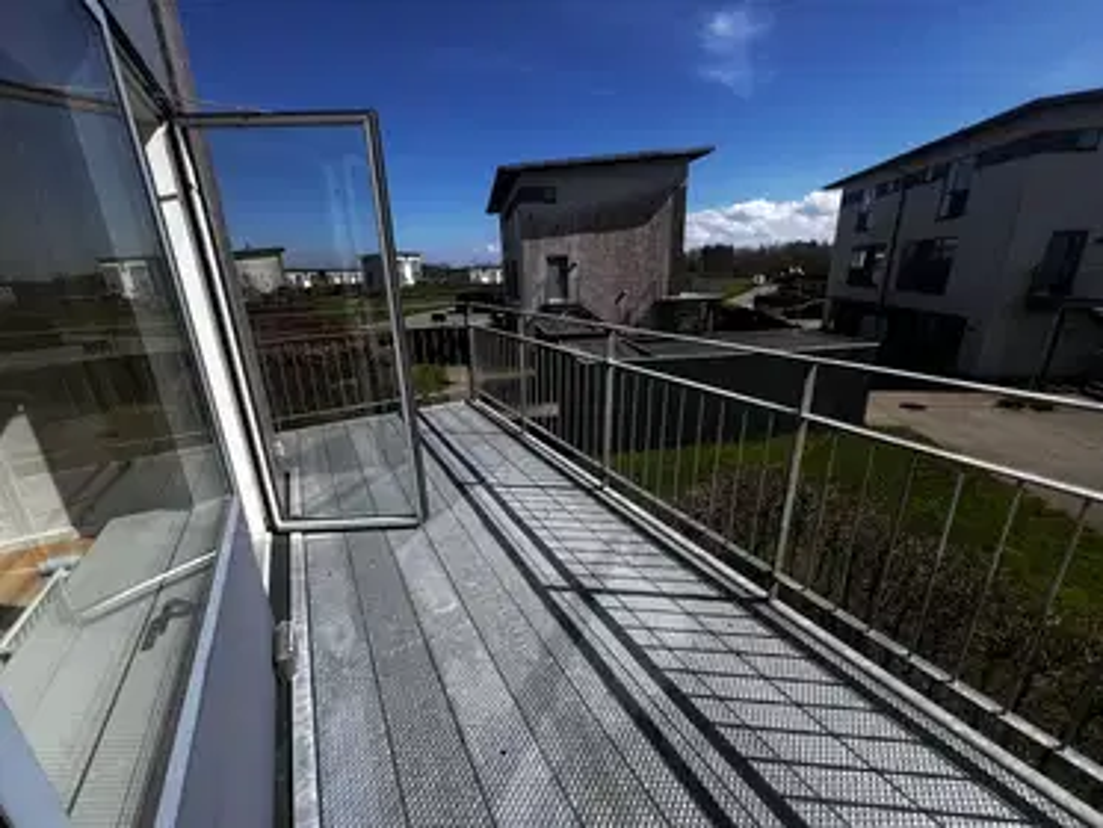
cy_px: 414
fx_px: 414
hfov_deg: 106.2
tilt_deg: -17.7
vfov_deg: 89.9
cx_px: 552
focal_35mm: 13
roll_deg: +1.6
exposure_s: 1/1597
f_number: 1.8
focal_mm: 1.57
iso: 32
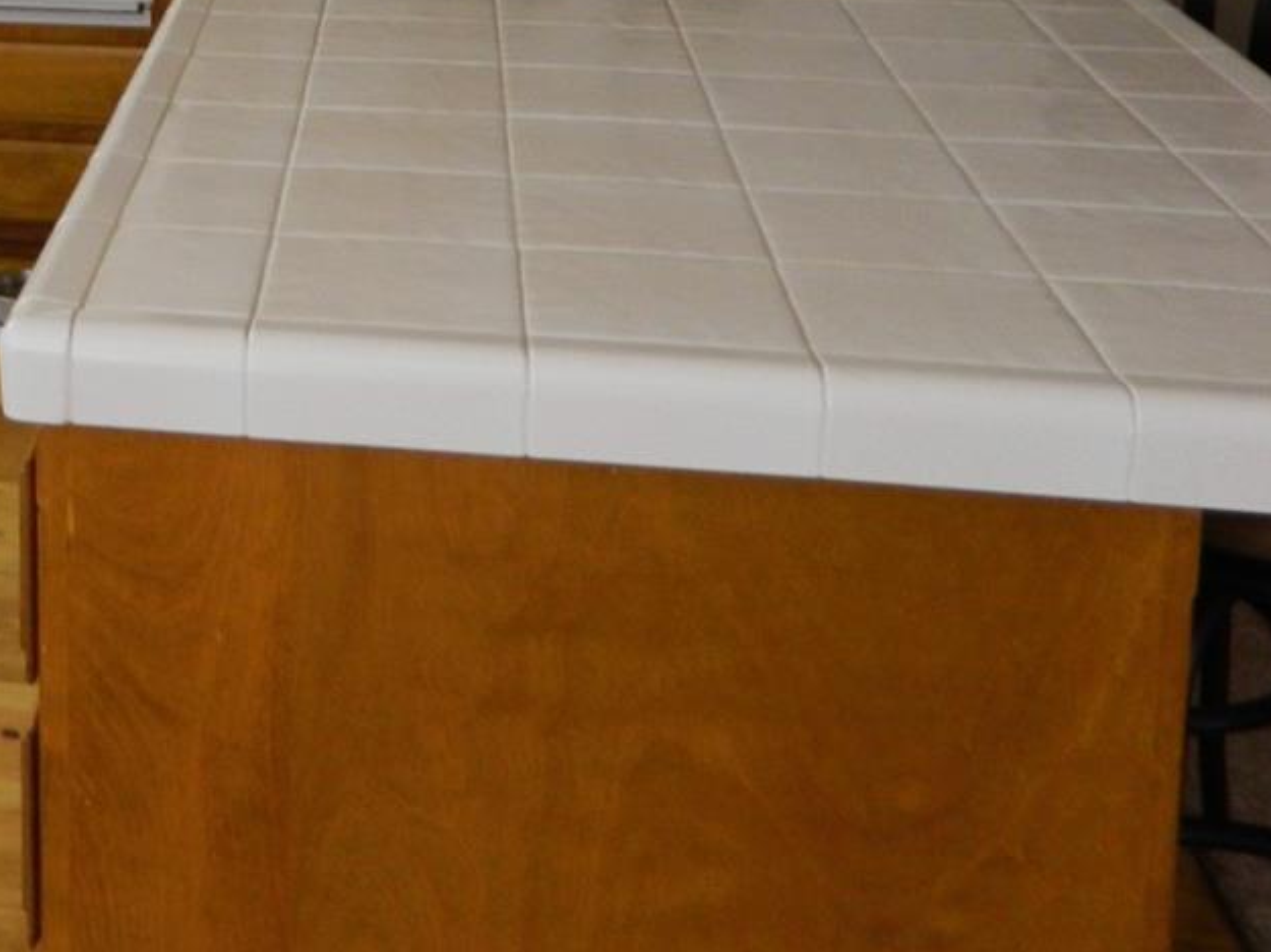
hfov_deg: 29.7
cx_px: -49
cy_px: -181
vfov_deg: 22.5
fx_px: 2202
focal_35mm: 60
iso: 110
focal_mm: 4.5
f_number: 3.1
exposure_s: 1/30
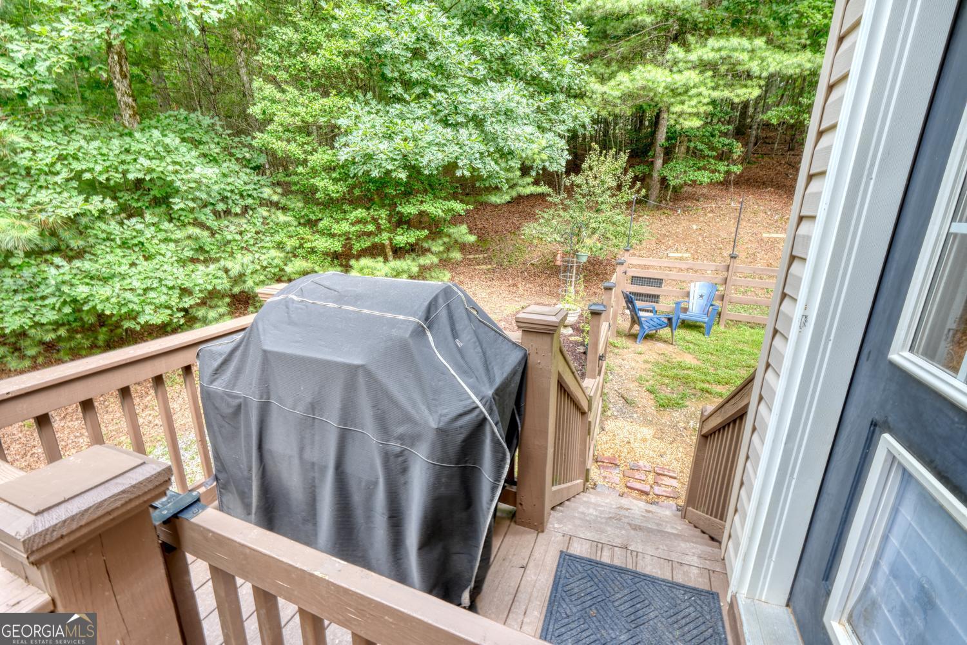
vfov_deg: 77.3
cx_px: 484
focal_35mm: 15
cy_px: 322
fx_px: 403
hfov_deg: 100.4
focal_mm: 10
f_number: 8
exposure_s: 1/2.5
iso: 100
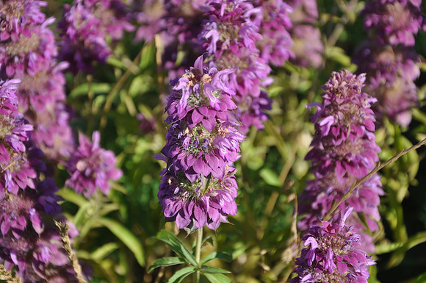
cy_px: 142
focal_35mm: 105
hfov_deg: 19.5
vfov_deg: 13.0
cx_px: 213
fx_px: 1241
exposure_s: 1/200
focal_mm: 70
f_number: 7.1
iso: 200
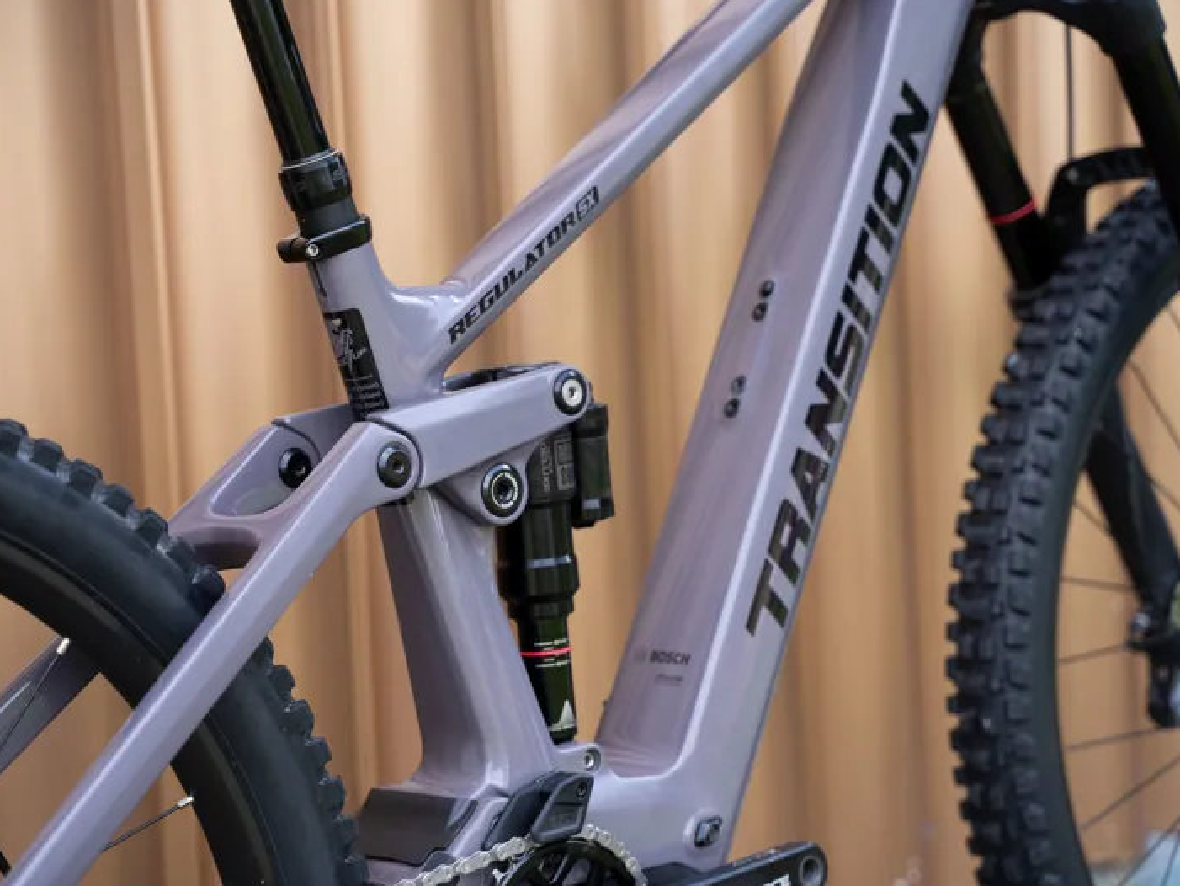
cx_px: 574
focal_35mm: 79
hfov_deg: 24.7
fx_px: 2693
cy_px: 440
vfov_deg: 18.7
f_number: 4
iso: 1000
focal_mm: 72
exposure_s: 1/1250
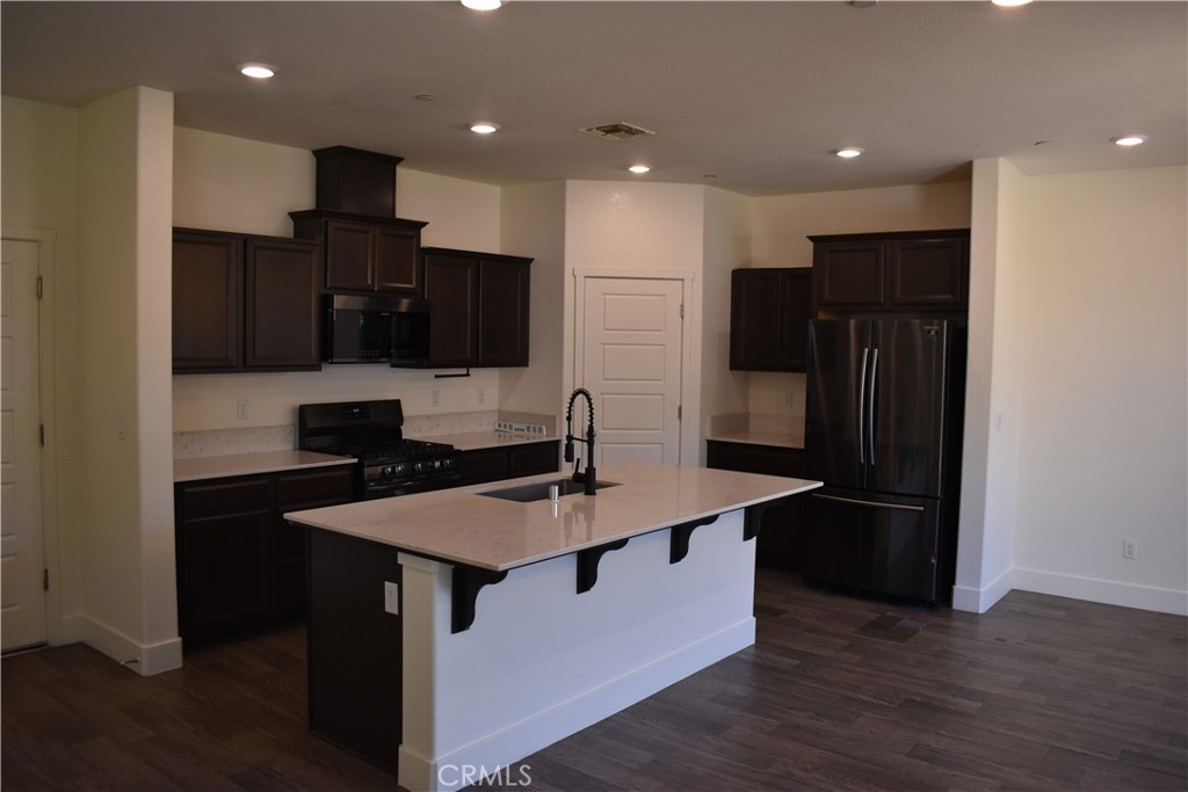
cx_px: 594
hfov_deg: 67.4
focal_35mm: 27
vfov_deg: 47.9
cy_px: 396
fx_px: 891
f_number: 3.5
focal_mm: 18
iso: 800
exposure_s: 1/250
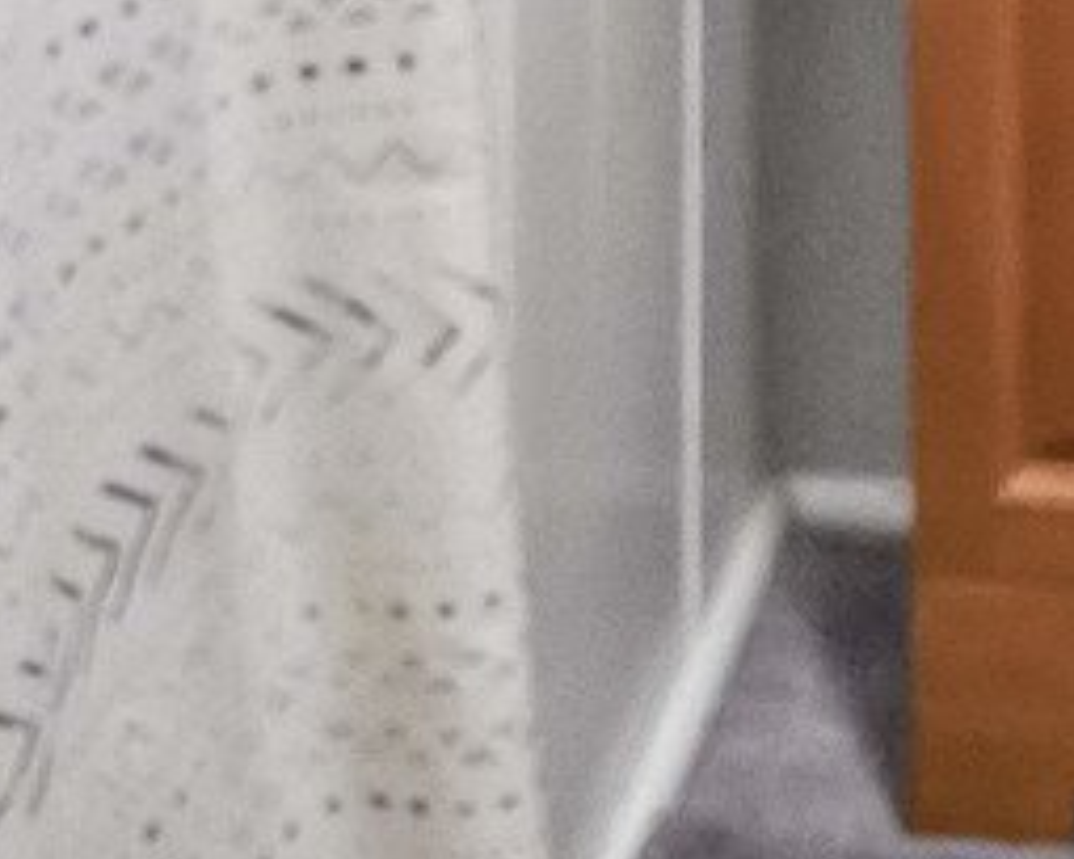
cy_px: -1221
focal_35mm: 98
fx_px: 3115
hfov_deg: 18.8
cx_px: 1158
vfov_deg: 12.3
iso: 1250
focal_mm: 8
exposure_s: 1/60
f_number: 2.8
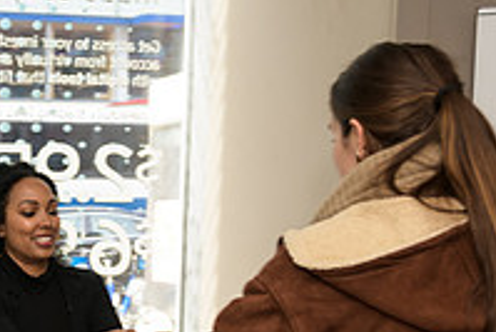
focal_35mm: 70
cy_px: 338
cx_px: -75
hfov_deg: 26.2
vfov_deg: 18.9
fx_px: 965
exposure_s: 1/125
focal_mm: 24
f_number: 3.2
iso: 200
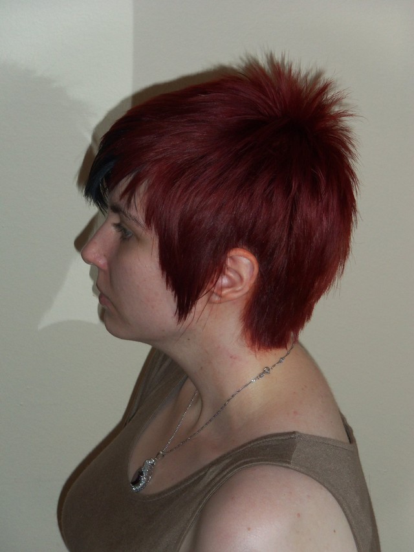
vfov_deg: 19.4
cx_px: 207
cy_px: 276
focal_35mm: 101
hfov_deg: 14.7
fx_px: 1610
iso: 100
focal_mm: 17.9
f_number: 5.3
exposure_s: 1/100
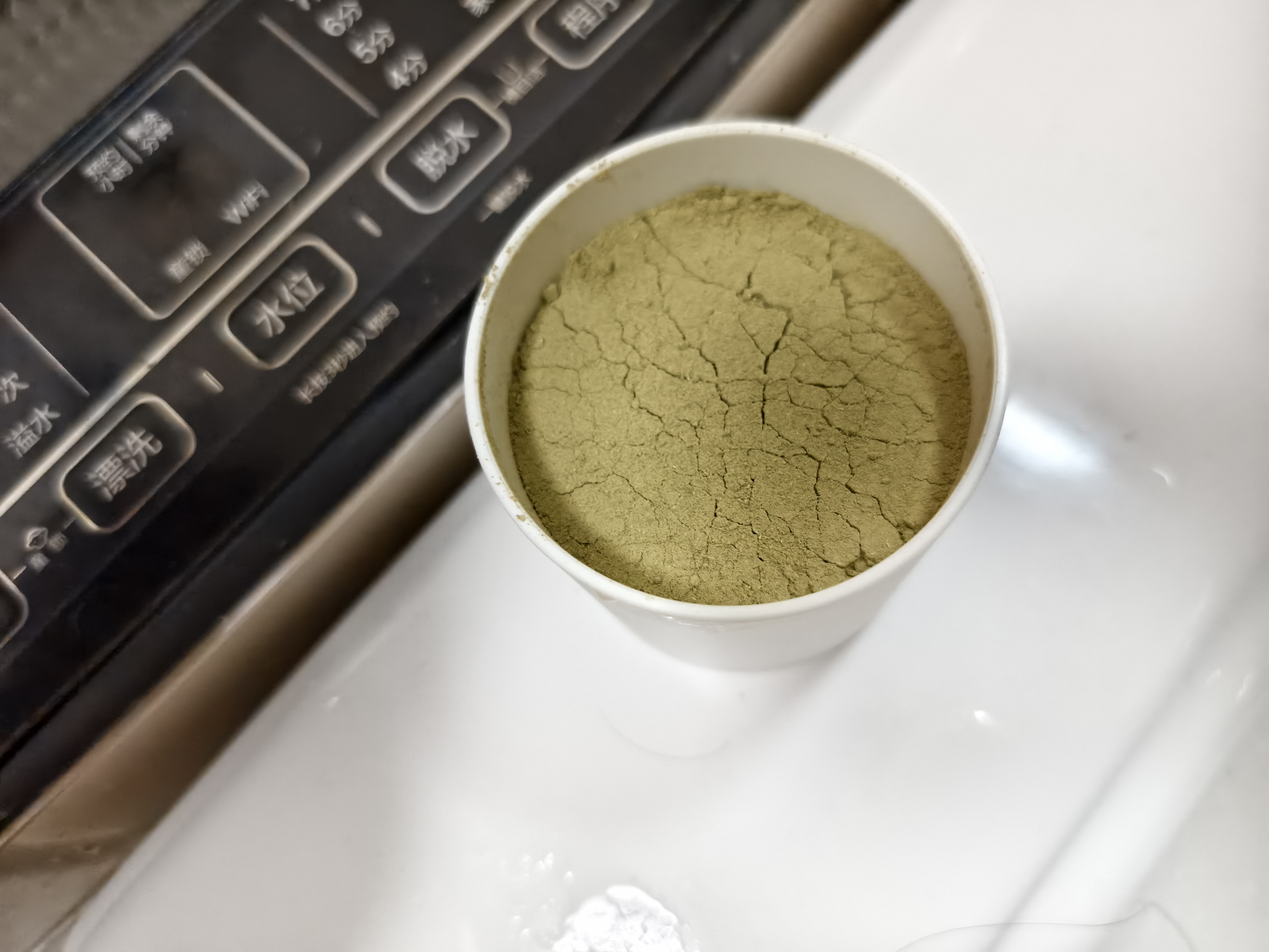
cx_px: 634
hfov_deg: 73.9
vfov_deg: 58.9
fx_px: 843
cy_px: 476
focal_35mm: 23
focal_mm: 5.6
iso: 3061
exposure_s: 1/453
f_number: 1.57
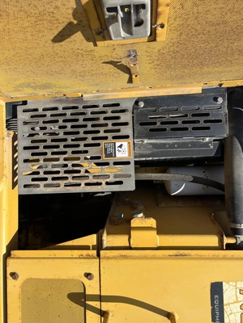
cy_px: 162
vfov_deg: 67.3
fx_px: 243
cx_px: 122
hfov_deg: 53.1
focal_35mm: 26
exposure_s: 1/2755
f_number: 1.6
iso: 50
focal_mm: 5.1
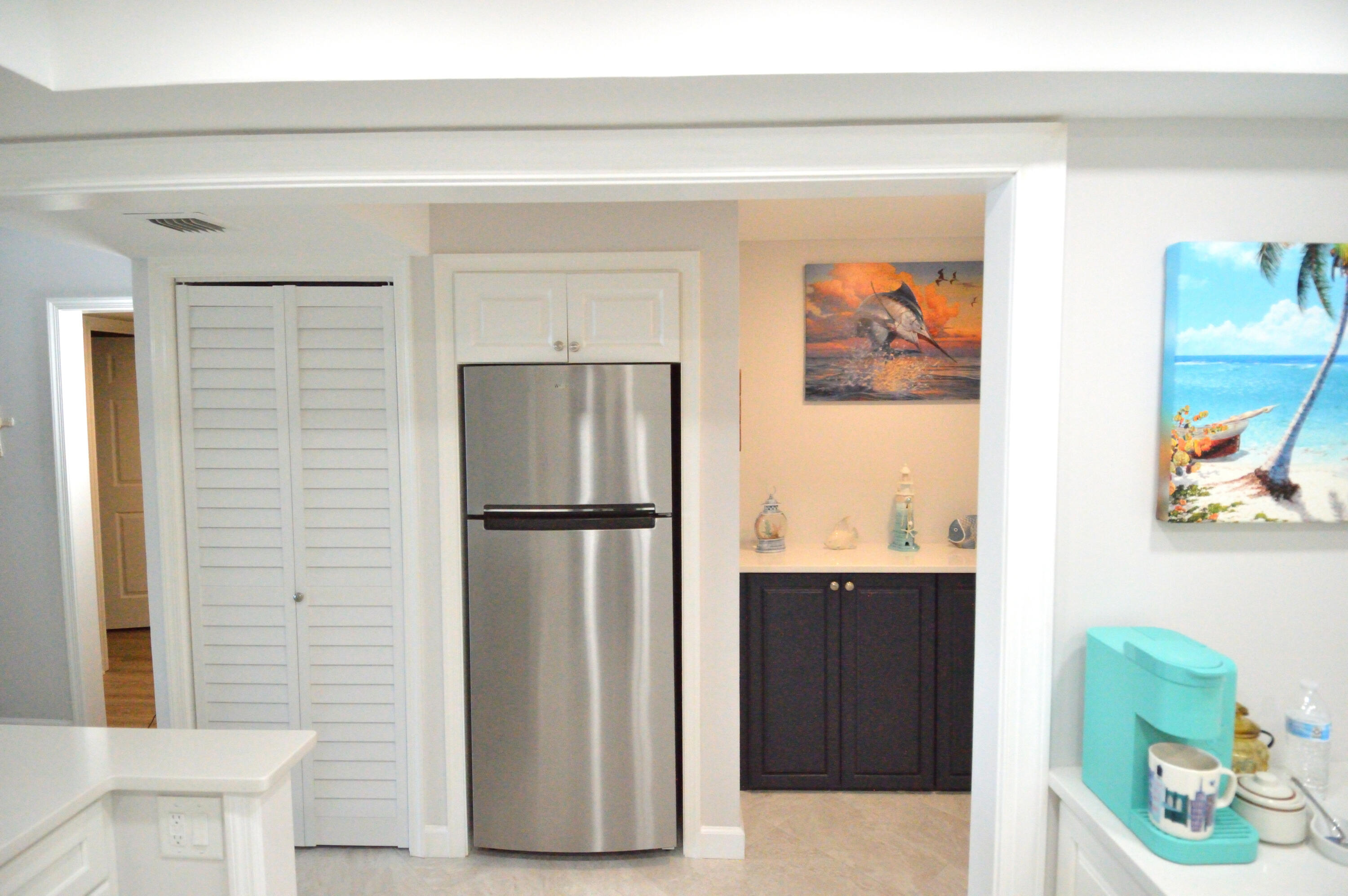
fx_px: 673
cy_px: 448
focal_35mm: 18
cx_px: 674
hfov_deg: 90.1
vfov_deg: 67.3
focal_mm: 12
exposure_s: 1/1250
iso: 6400
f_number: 4
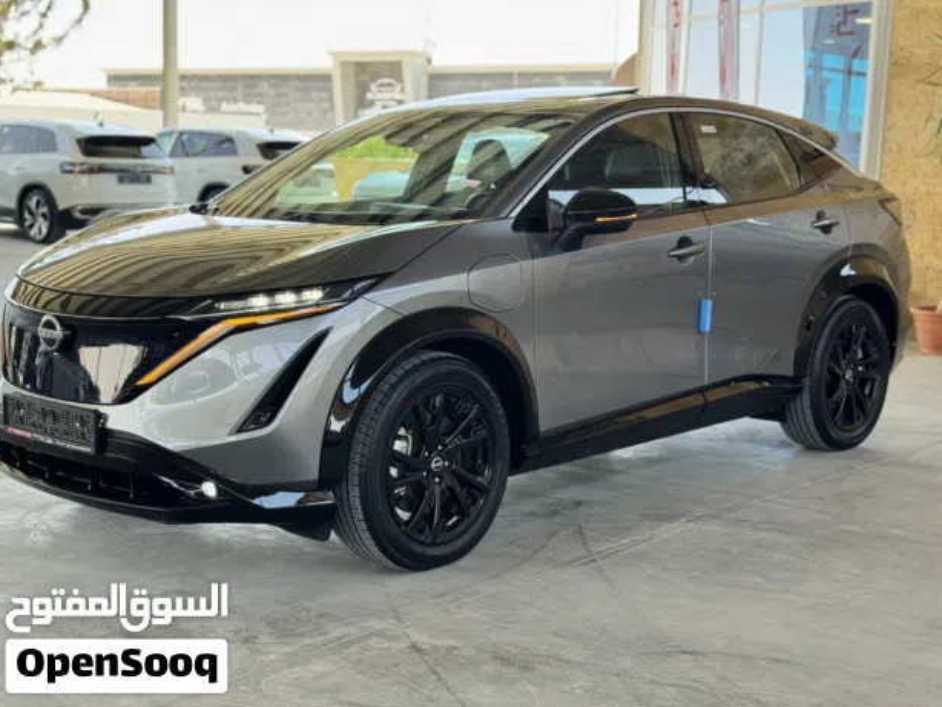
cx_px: 459
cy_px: 362
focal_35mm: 50
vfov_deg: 29.1
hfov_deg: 38.2
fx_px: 1361
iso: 64
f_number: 1.78
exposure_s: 1/257
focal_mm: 6.76
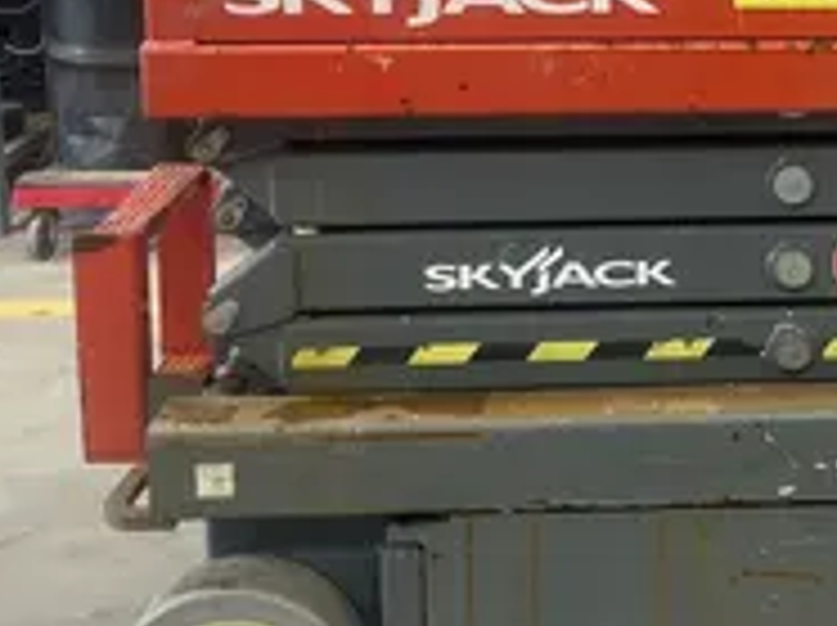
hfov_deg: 23.9
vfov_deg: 18.6
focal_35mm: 77
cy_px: 11
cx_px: 900
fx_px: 1859
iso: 125
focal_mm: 4.2
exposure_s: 1/117
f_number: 1.6
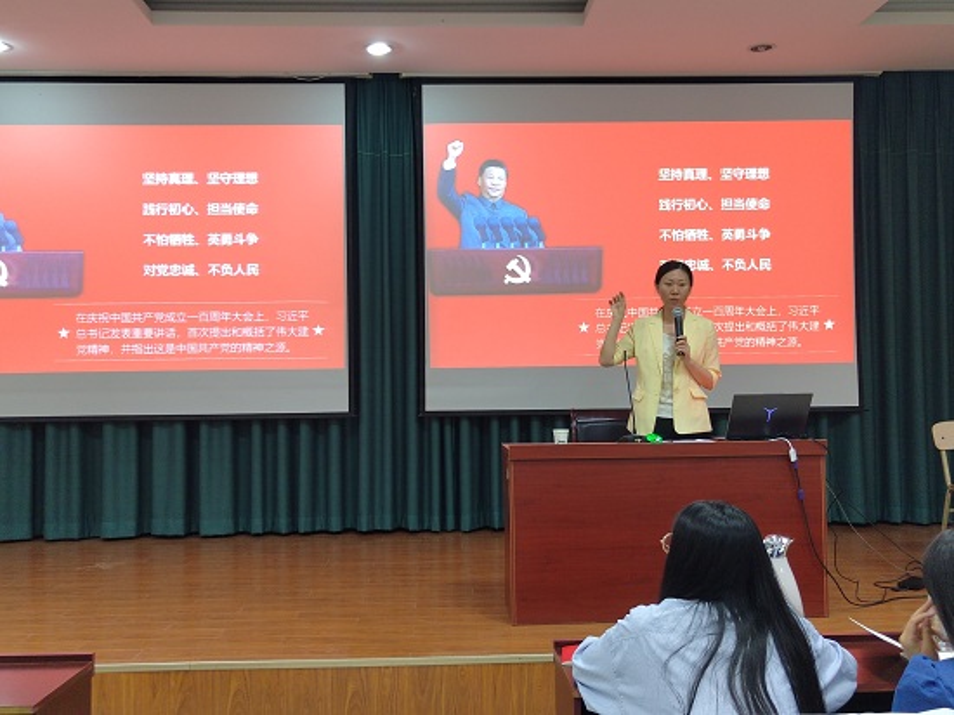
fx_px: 992
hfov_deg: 51.4
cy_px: 358
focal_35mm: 36
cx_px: 477
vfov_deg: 39.6
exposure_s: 1/50
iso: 2803
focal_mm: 5.52
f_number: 1.9
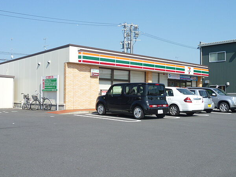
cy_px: 88
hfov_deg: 45.8
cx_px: 118
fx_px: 280
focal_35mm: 41
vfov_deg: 35.1
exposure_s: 1/500
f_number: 5.6
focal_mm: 7.4
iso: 100
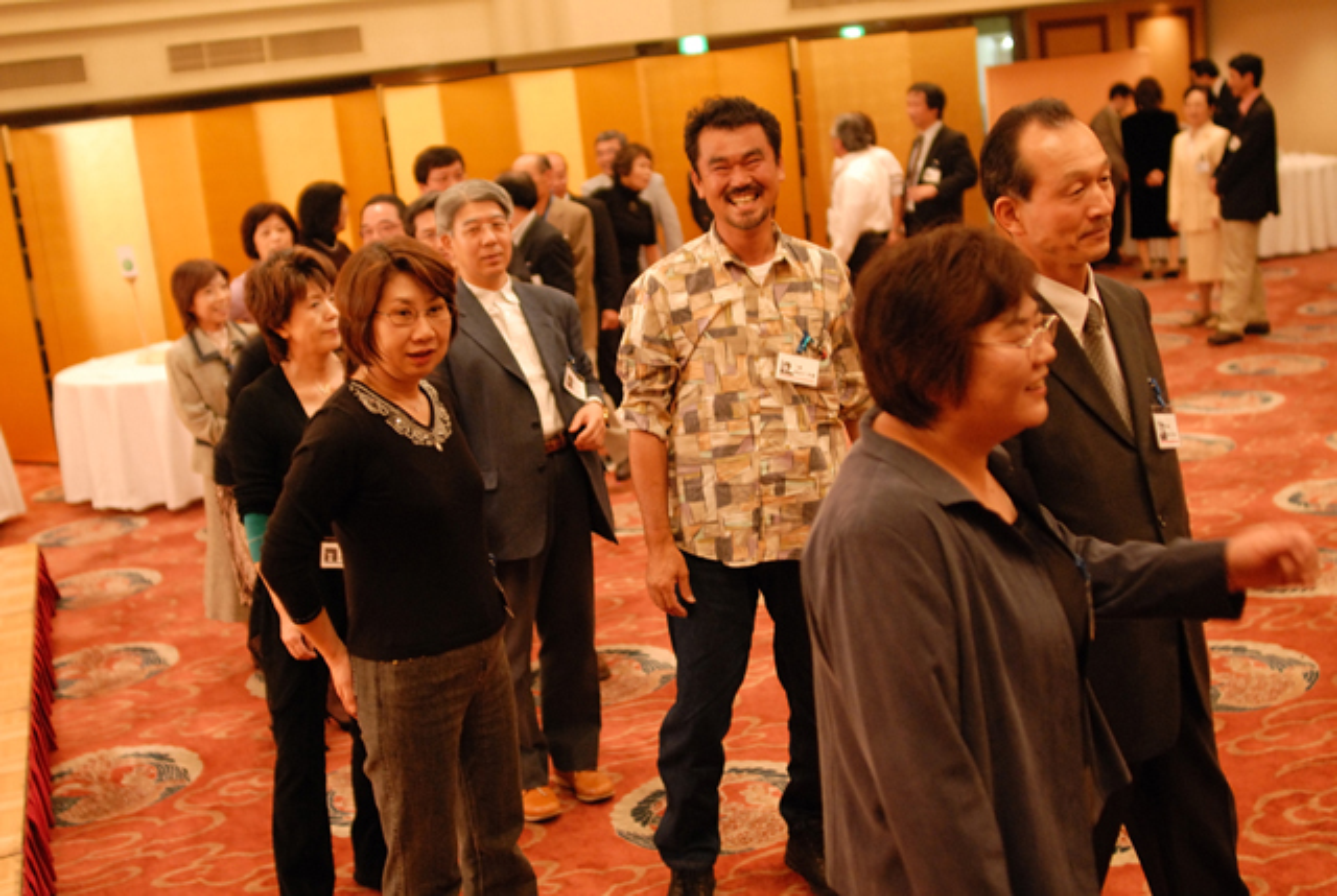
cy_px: 448
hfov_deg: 46.3
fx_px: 1562
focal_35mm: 42
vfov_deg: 32.0
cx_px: 668
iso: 800
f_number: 2
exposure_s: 1/80
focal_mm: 28
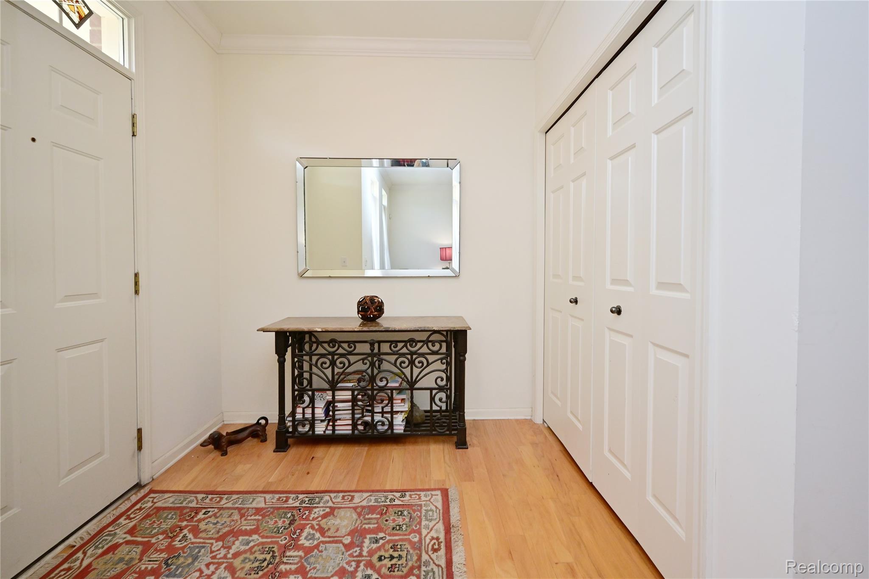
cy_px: 290
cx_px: 434
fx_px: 338
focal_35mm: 14
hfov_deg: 104.3
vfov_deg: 81.2
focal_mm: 14
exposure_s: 1/60
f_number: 9
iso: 1250
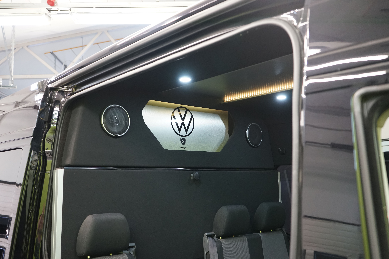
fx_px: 389
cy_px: 130
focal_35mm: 36
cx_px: 194
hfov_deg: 53.1
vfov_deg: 36.9
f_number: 4
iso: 2000
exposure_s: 1/50
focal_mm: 36
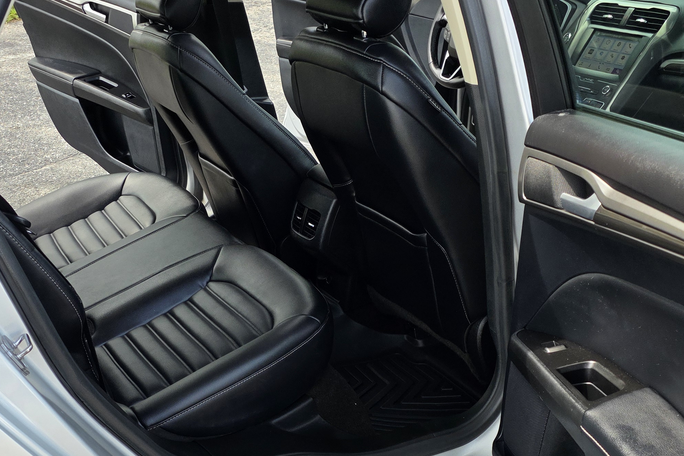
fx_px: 912
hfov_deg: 41.1
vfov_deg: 27.3
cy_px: 394
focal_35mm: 48
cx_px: 319
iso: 40
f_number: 1.7
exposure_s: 1/359
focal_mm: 6.3
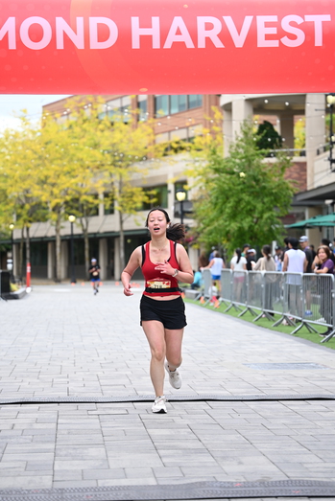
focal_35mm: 82
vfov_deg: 24.8
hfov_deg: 16.7
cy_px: 252
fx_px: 1144
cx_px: 163
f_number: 2.8
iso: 640
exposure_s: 1/2500
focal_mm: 78
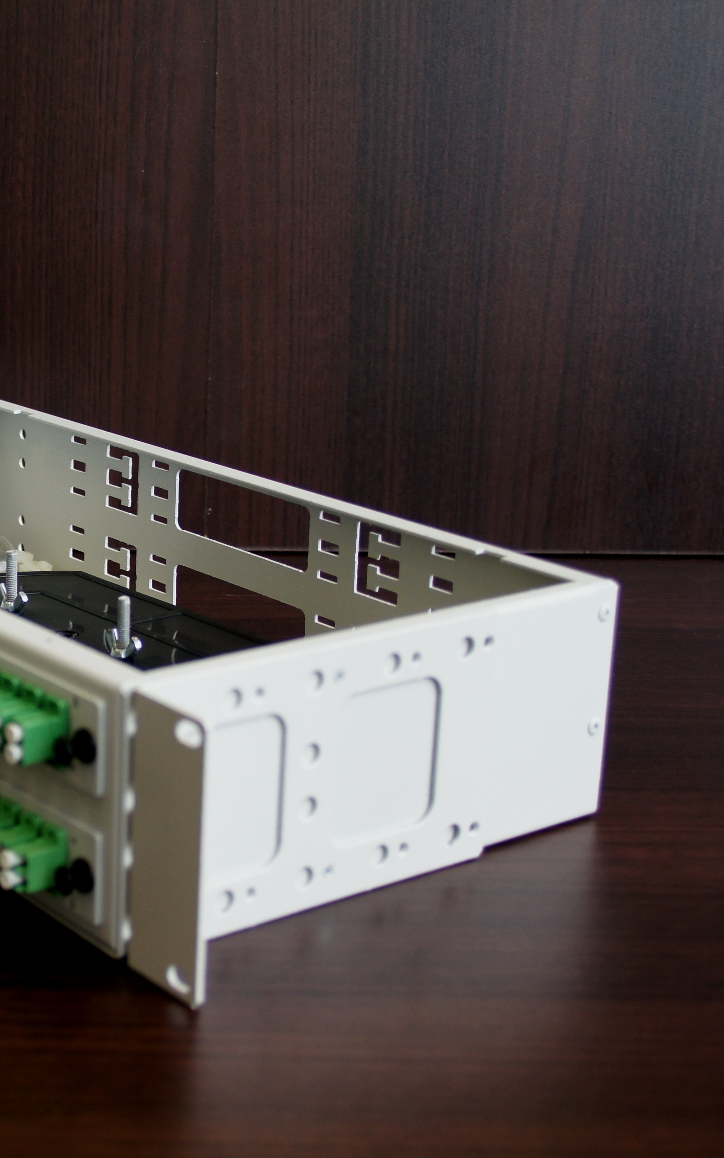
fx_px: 1894
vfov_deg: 34.0
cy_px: 581
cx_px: 9
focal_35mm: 60
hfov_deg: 21.0
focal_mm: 26
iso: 250
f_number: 4
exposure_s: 1/50
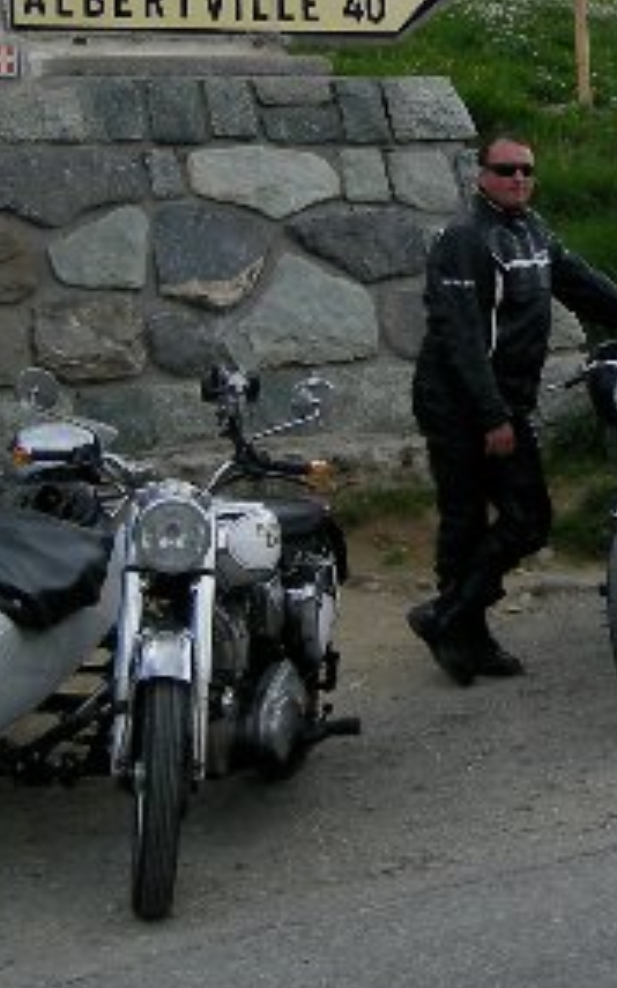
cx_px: 790
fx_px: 2799
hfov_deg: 12.2
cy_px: 17
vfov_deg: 19.5
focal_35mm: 104
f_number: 5.7
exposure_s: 1/149
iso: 50
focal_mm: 5.7
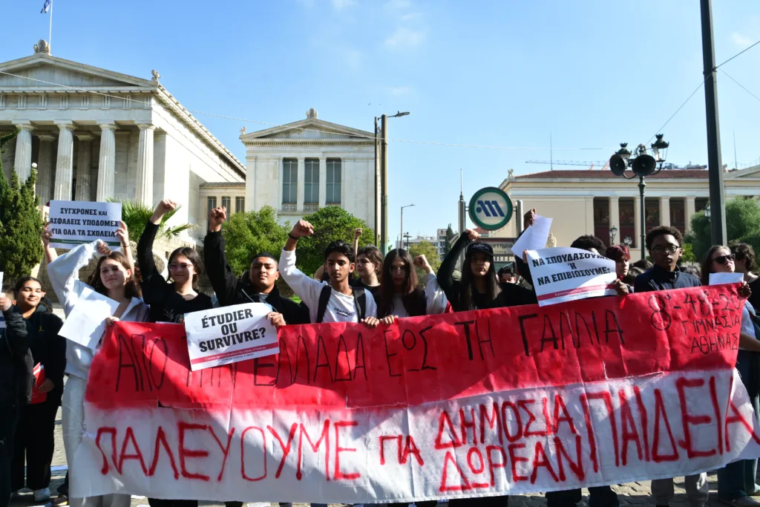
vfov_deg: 43.6
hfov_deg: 61.9
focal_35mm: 30
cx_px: 380
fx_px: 633
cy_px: 254
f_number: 6.3
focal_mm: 30
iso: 400
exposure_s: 1/800
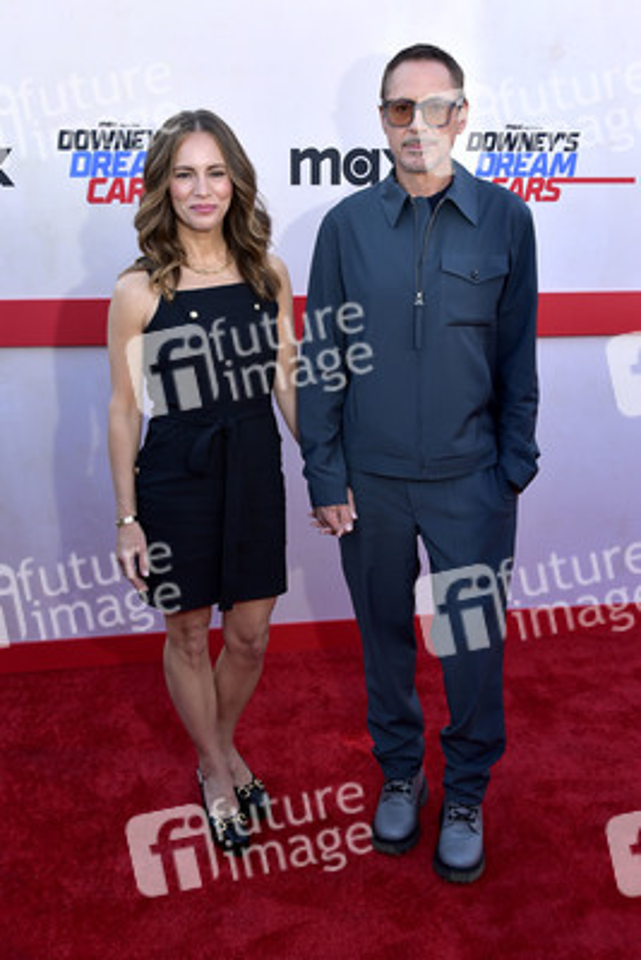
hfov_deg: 38.9
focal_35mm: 34
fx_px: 907
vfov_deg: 55.8
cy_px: 480
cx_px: 320
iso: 200
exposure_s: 1/250
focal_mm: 34
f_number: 6.3
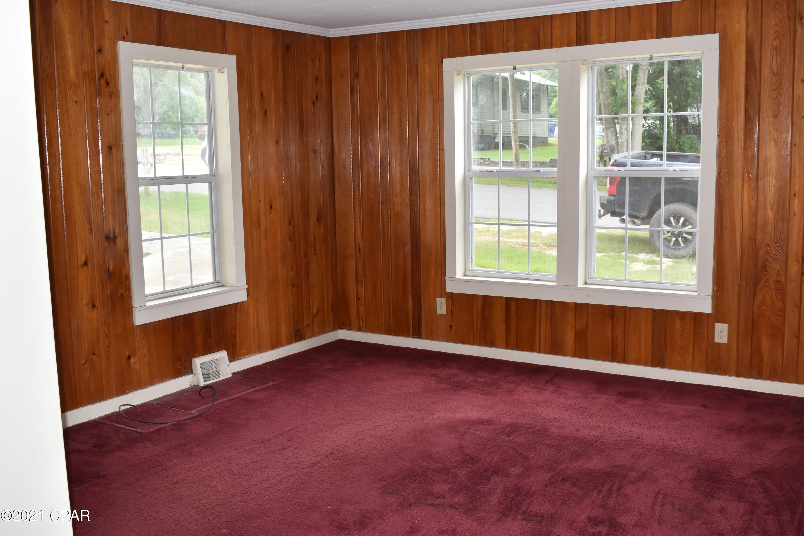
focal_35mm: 36
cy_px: 268
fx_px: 804
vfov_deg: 36.9
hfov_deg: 53.1
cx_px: 402
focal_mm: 24
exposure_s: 1/125
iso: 360
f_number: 5.6
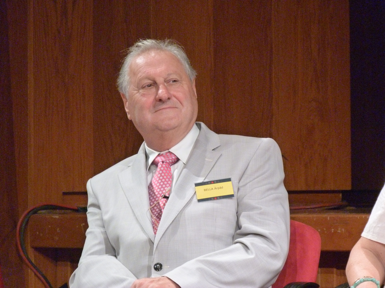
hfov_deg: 7.5
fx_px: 2947
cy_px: 144
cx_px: 192
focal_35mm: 265
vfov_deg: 5.6
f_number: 4
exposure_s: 1/30
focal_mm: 47.7
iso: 800
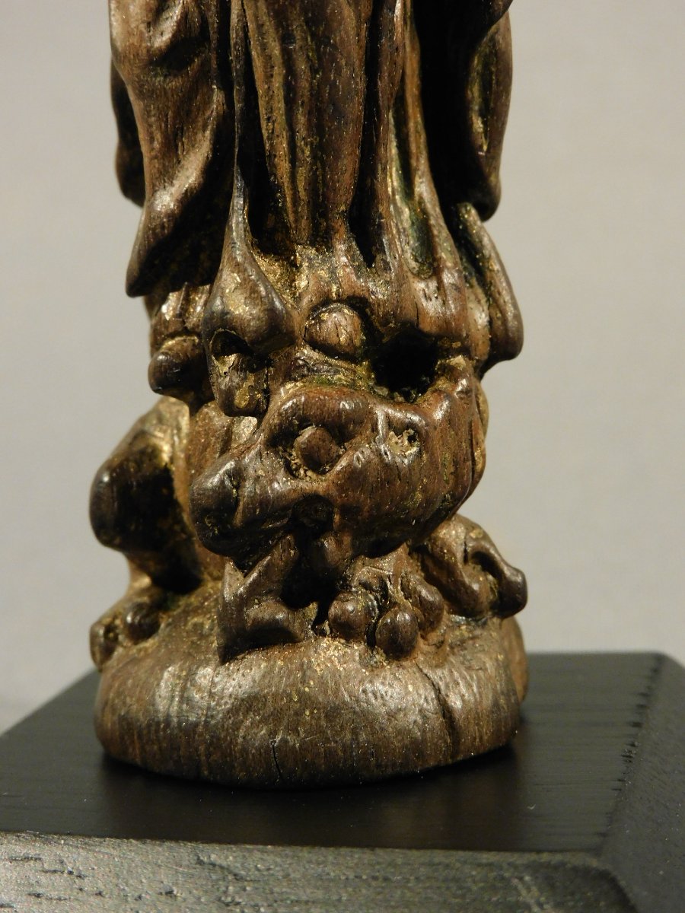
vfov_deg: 27.8
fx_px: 1847
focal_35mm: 70
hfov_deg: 21.0
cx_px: 342
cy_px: 456
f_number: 4.5
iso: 400
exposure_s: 1/15
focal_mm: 12.5
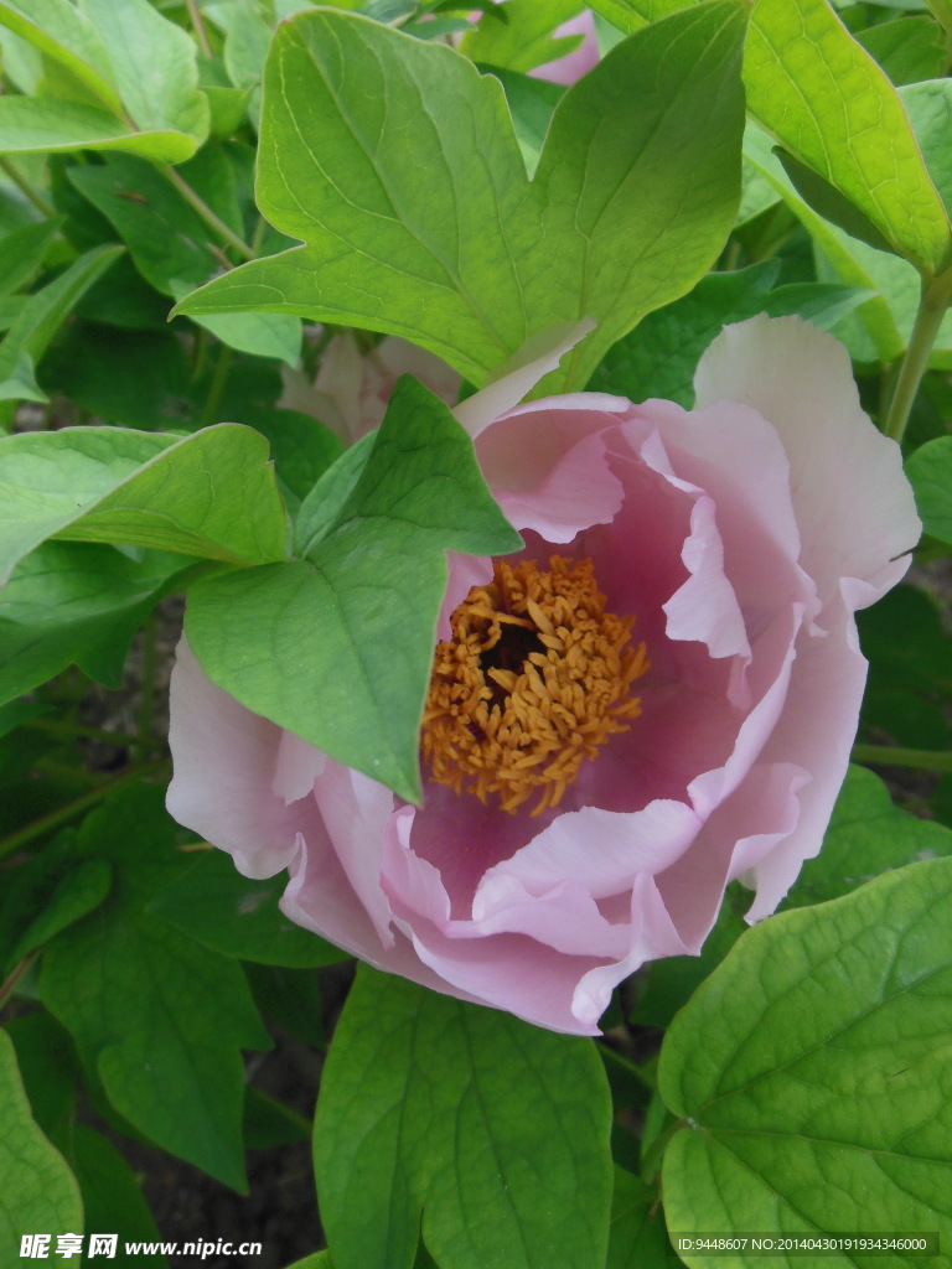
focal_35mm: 25
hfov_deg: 54.9
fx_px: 917
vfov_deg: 69.4
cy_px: 634
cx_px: 476
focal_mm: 4.5
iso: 250
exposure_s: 1/250
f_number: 3.2
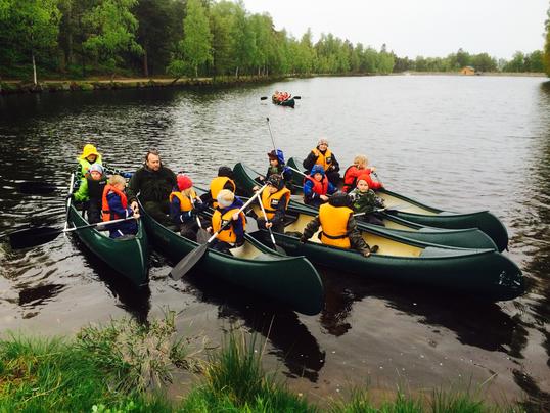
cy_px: 206
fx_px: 477
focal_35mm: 30
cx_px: 275
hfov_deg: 59.9
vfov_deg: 46.8
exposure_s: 1/198
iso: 32
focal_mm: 4.12
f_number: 2.2
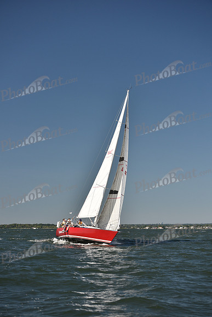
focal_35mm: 85
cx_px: 106
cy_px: 158
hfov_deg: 16.1
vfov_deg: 23.9
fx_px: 750
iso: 250
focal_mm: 85
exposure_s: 1/1250
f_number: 3.5
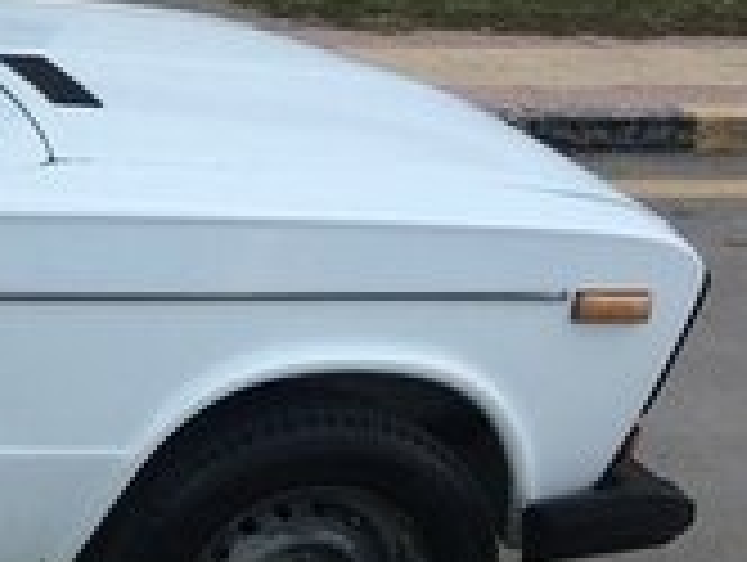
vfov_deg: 12.9
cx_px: -711
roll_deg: -1.5
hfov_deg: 14.4
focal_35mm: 115
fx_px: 2485
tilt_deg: -18.7
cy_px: 371
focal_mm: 4.15
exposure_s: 1/1054
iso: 25
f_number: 2.2
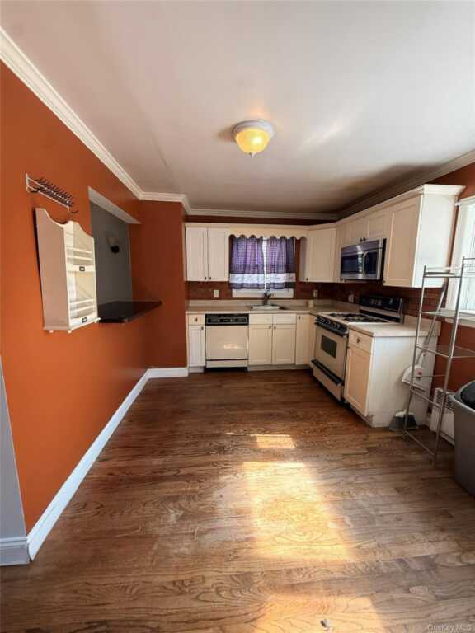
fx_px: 256
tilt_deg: -10.3
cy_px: 316
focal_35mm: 14
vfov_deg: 102.1
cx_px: 238
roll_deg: -1.8
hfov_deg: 85.7
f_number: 2.2
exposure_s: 1/120
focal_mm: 2.22
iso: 160
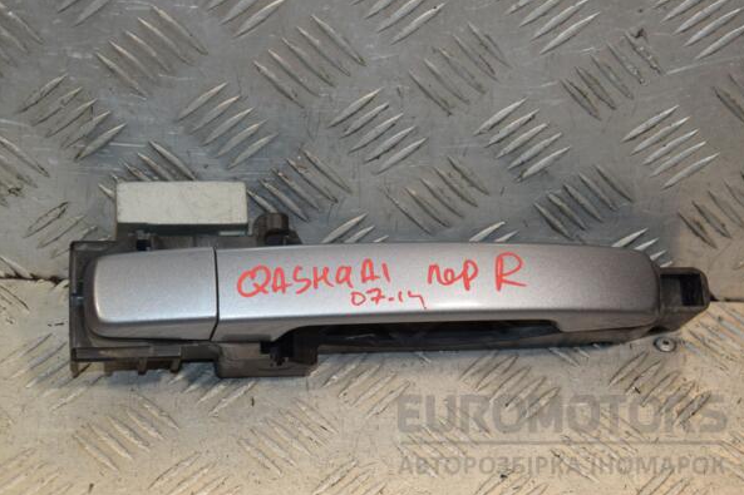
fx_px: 1818
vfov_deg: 15.5
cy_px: 247
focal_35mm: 88
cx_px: 374
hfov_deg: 23.1
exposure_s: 1/200
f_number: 7.1
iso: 800
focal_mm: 58
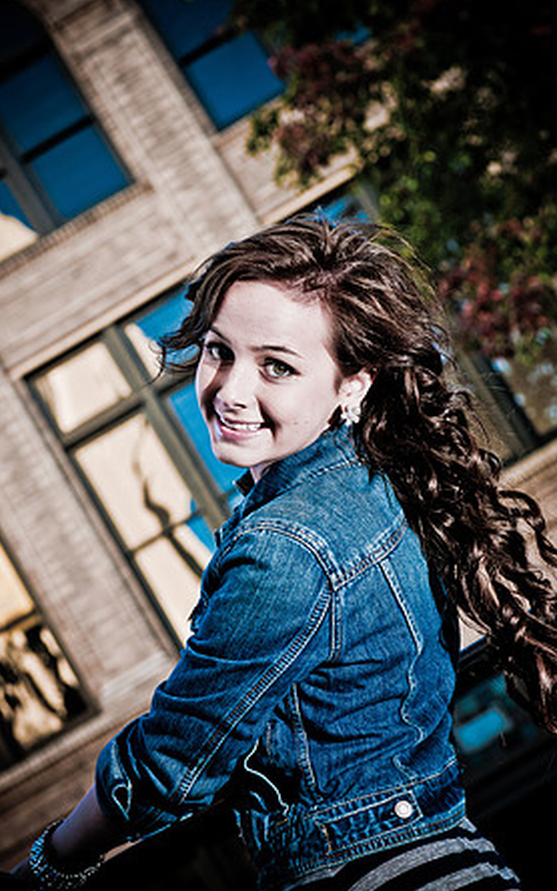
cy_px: 449
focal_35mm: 108
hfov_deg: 12.1
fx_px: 2624
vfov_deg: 19.3
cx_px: 277
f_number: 5.6
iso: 200
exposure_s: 1/60
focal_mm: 70
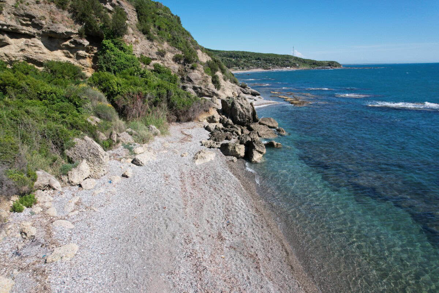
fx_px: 268
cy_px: 146
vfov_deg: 57.2
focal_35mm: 22
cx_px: 220
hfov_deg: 78.6
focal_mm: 8.4
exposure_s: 1/2000
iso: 120
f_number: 2.8
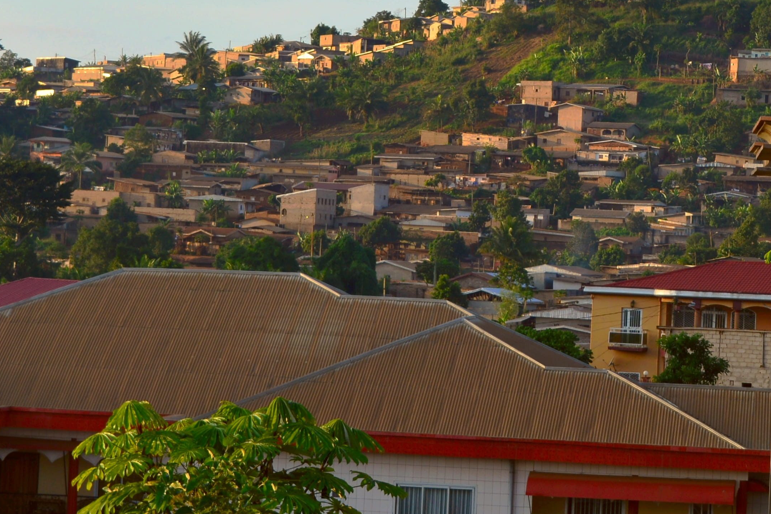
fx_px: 4034
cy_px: 94
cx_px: 505
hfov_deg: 10.9
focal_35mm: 188
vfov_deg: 7.3
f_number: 7.1
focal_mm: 45
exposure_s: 1/200
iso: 100
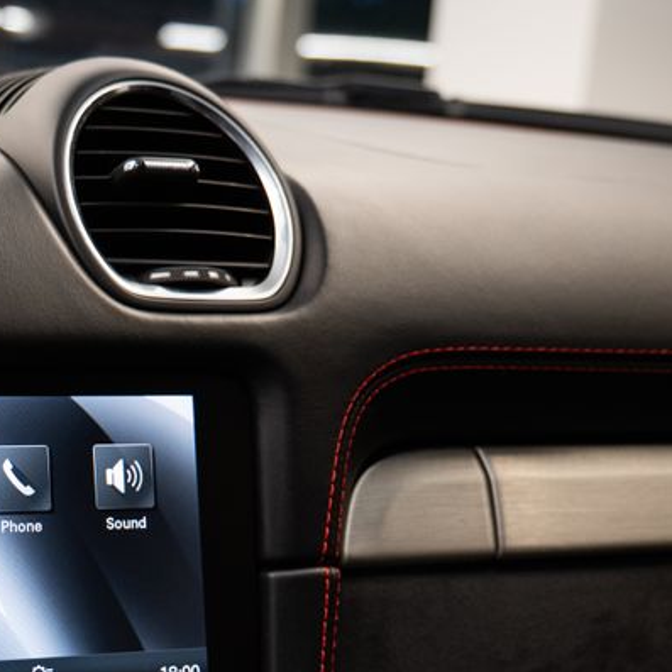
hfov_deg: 23.0
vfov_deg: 23.9
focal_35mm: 71
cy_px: 547
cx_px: -48
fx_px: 1559
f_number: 4.1
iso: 1600
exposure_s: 1/50
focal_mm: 29
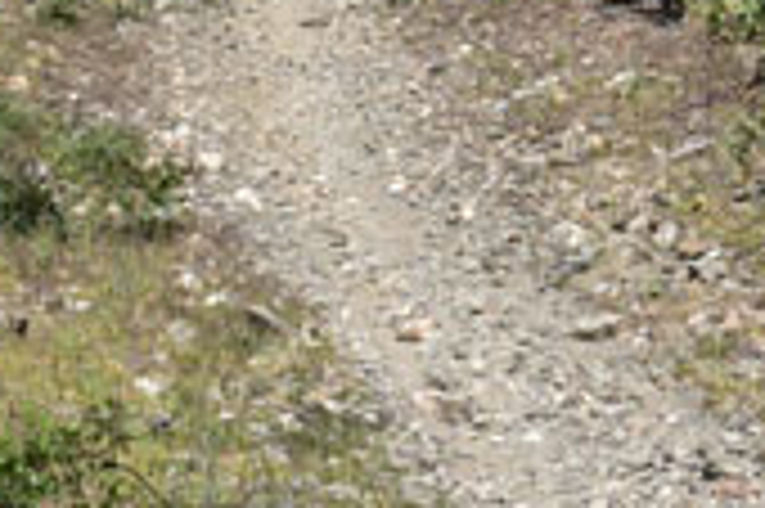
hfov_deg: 8.9
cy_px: -128
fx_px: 4657
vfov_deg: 6.2
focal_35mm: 219
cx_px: 1444
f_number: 14
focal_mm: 31
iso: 400
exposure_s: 1/400
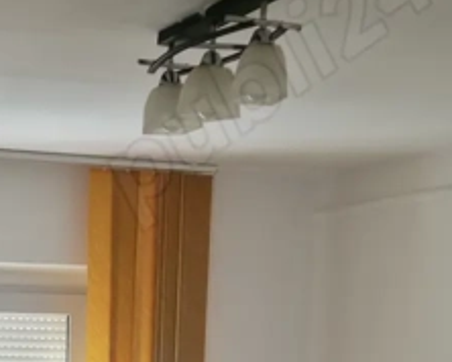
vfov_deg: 14.0
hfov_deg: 18.8
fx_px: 1352
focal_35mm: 101
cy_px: 596
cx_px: 86
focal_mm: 5.4
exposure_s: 1/50
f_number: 1.8
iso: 50
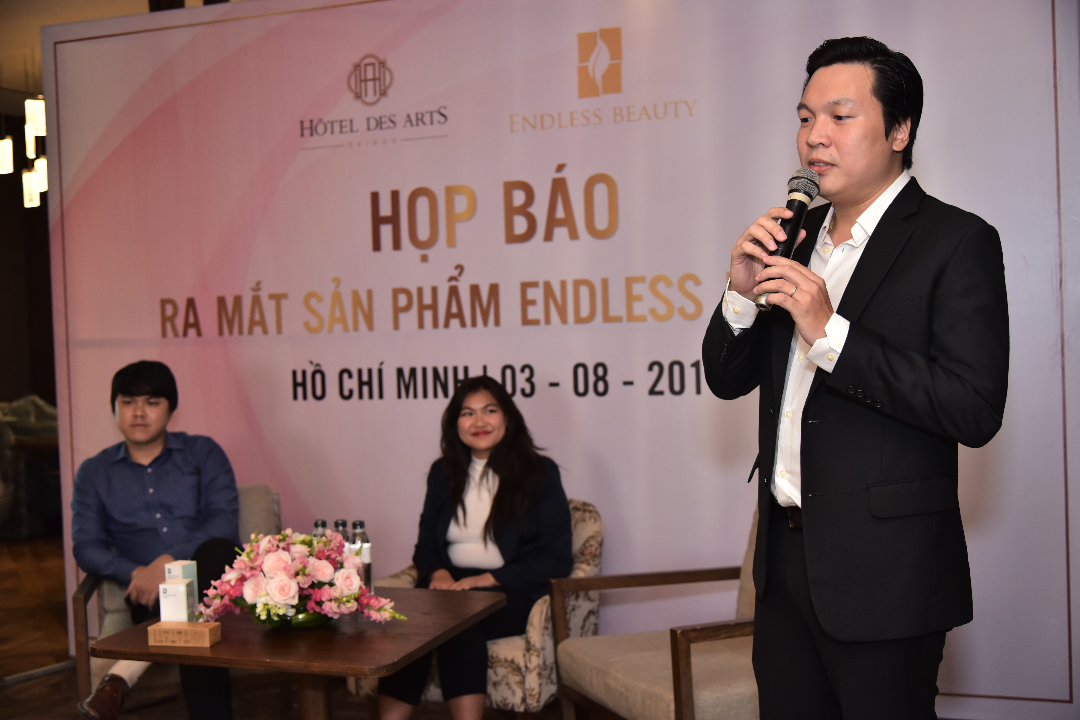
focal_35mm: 44
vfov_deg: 30.5
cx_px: 540
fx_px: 1320
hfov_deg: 44.5
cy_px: 360
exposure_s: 1/200
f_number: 4
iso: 1100
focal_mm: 44
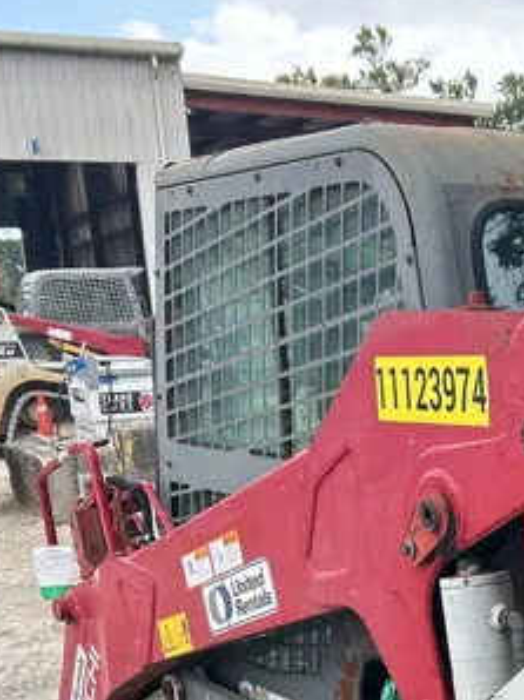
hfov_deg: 21.4
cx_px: 611
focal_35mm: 64
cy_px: 621
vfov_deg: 29.1
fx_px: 1294
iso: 50
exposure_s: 1/471
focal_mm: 5.7
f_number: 1.5
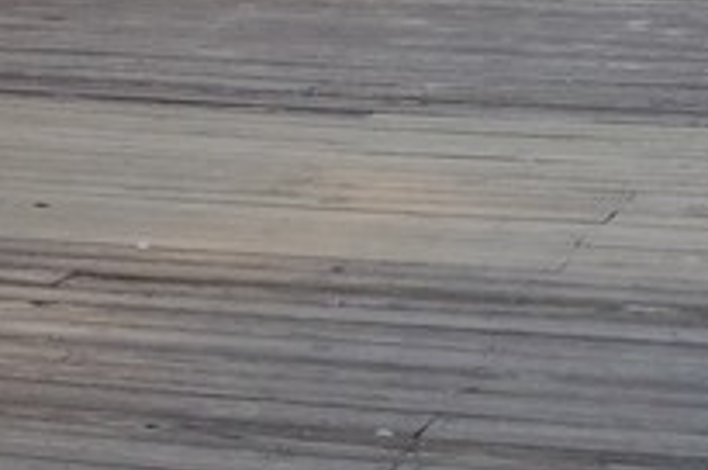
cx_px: 111
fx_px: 2592
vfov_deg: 10.2
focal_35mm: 132
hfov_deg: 15.4
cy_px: -93
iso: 1600
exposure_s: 1/500
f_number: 8
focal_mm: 18
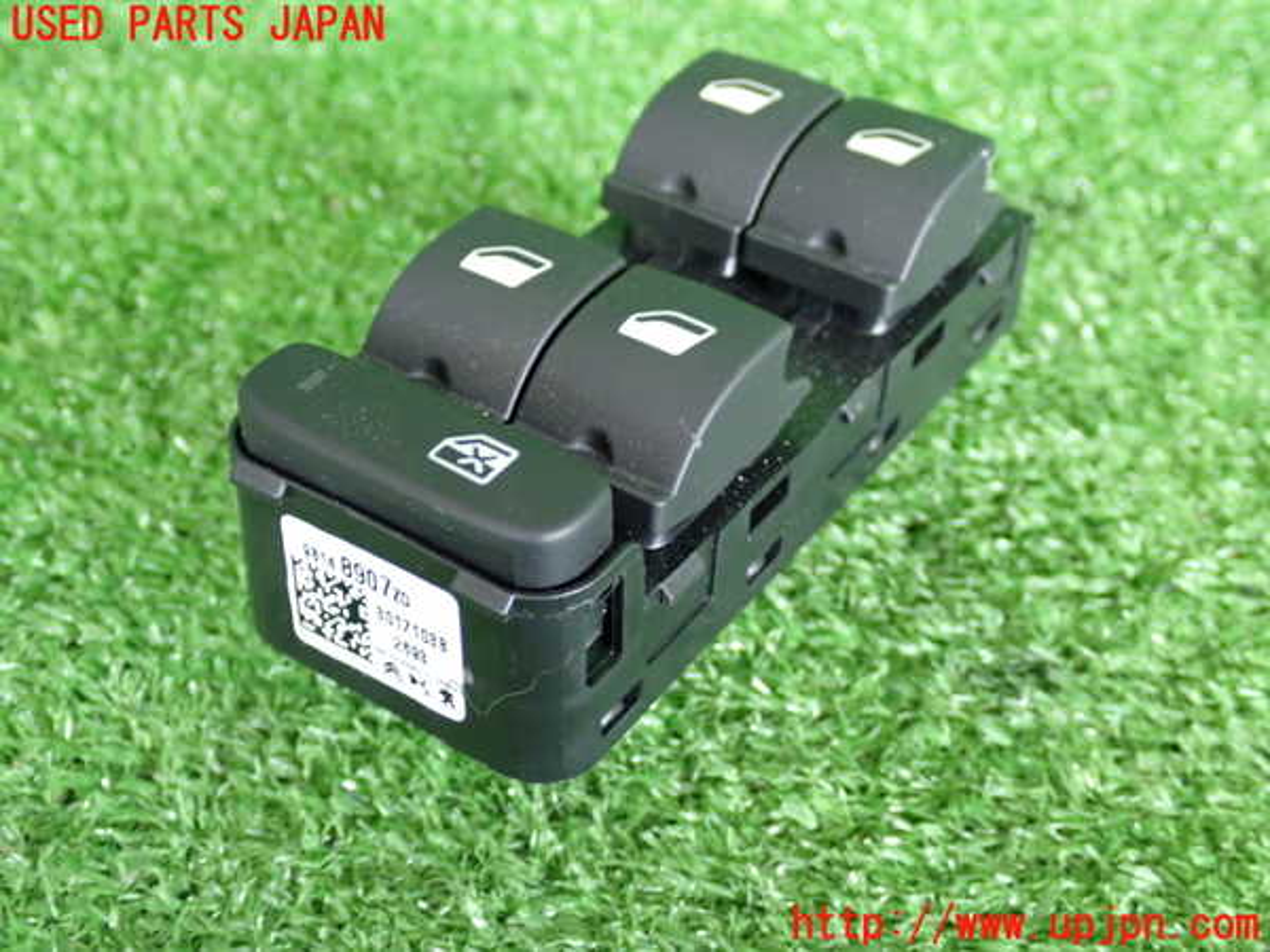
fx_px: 1834
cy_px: 476
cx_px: 635
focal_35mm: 50
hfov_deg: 38.2
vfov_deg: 29.1
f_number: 3.2
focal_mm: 9.01
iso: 500
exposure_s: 1/50
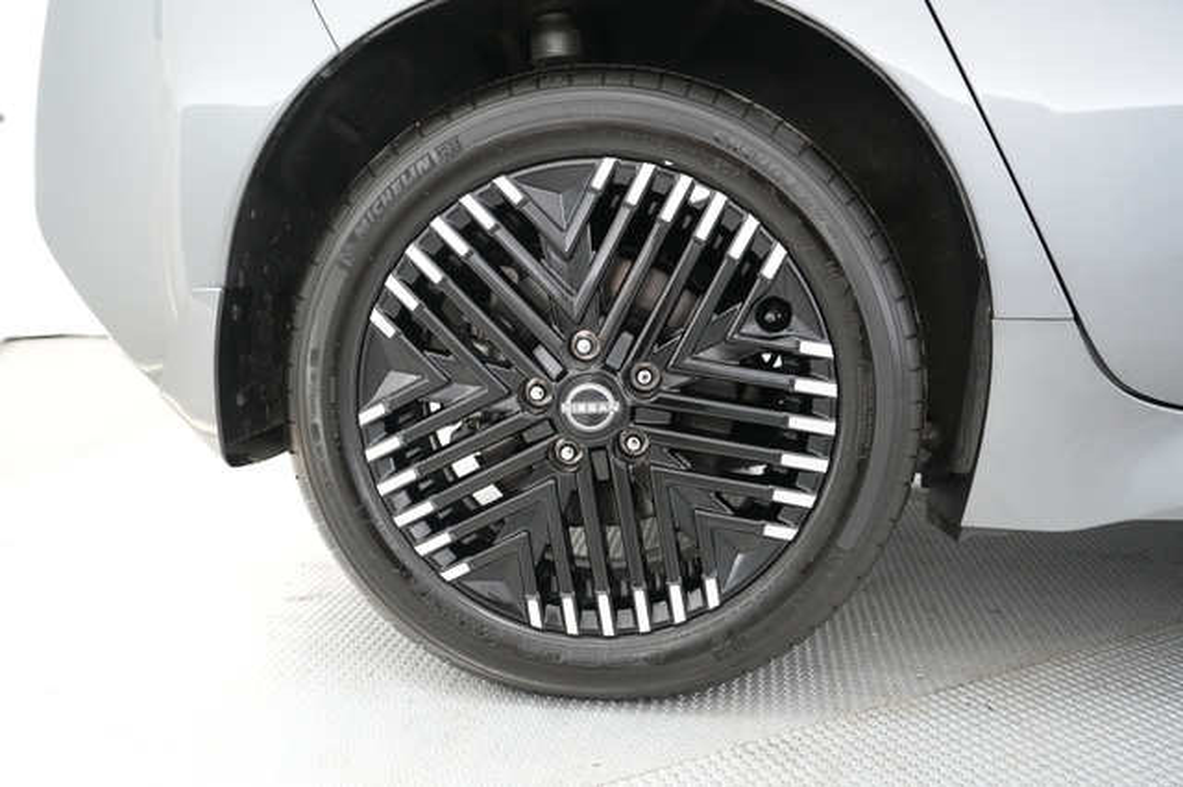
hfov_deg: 69.4
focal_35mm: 26
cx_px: 592
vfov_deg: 49.5
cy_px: 394
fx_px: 854
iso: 5000
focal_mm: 26
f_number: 3.5
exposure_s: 1/60
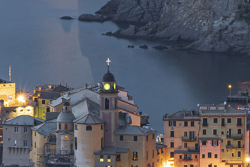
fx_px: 5727
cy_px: 109
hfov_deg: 2.5
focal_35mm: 825
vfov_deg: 1.7
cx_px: 405
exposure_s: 25
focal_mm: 179
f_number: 11
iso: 100
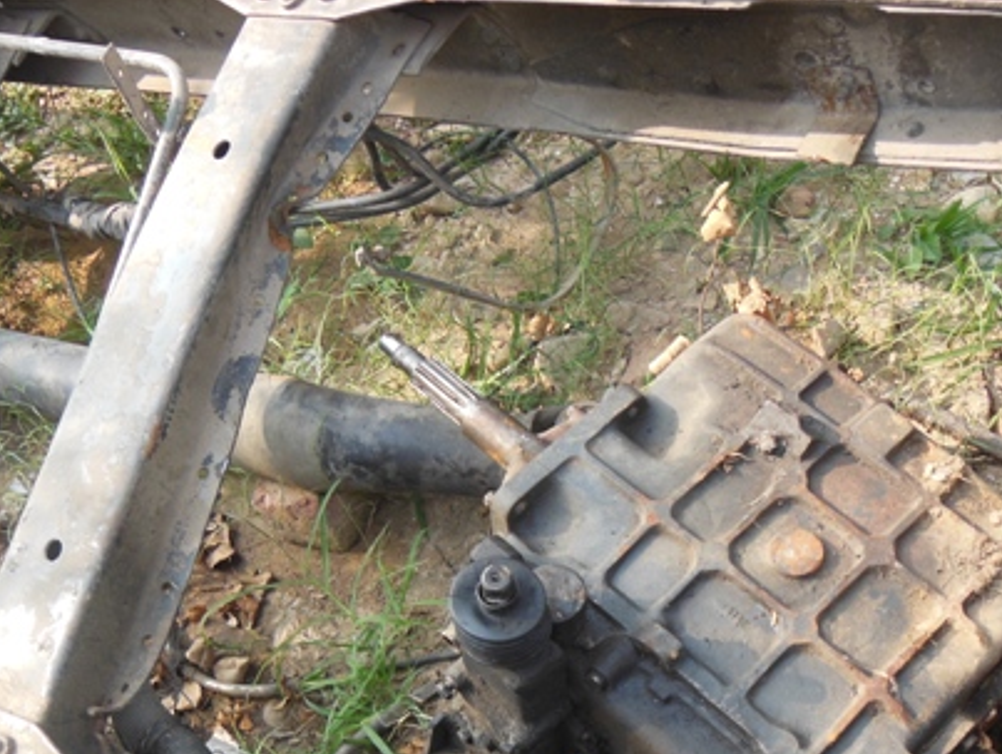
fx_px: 1333
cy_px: 585
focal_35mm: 46
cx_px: 574
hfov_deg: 41.1
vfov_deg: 30.9
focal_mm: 5.2
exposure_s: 1/160
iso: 125
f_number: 3.7
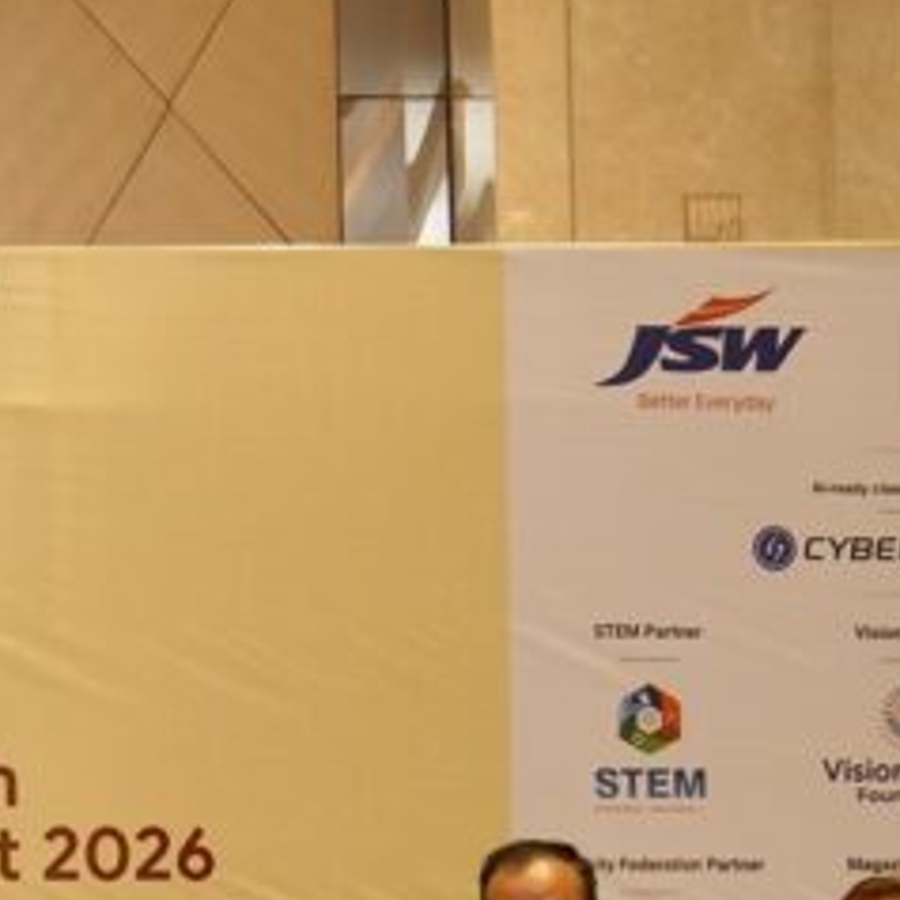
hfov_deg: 13.5
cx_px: 45
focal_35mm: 128
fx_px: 3765
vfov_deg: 13.3
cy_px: 1057
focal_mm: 35
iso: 1600
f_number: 5
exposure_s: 1/200
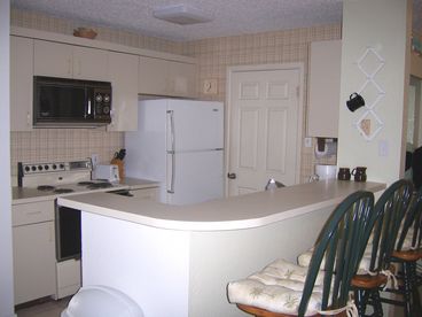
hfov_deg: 51.4
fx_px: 439
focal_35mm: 36
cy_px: 158
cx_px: 211
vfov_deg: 39.7
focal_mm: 6
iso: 125
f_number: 2.8
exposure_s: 1/60
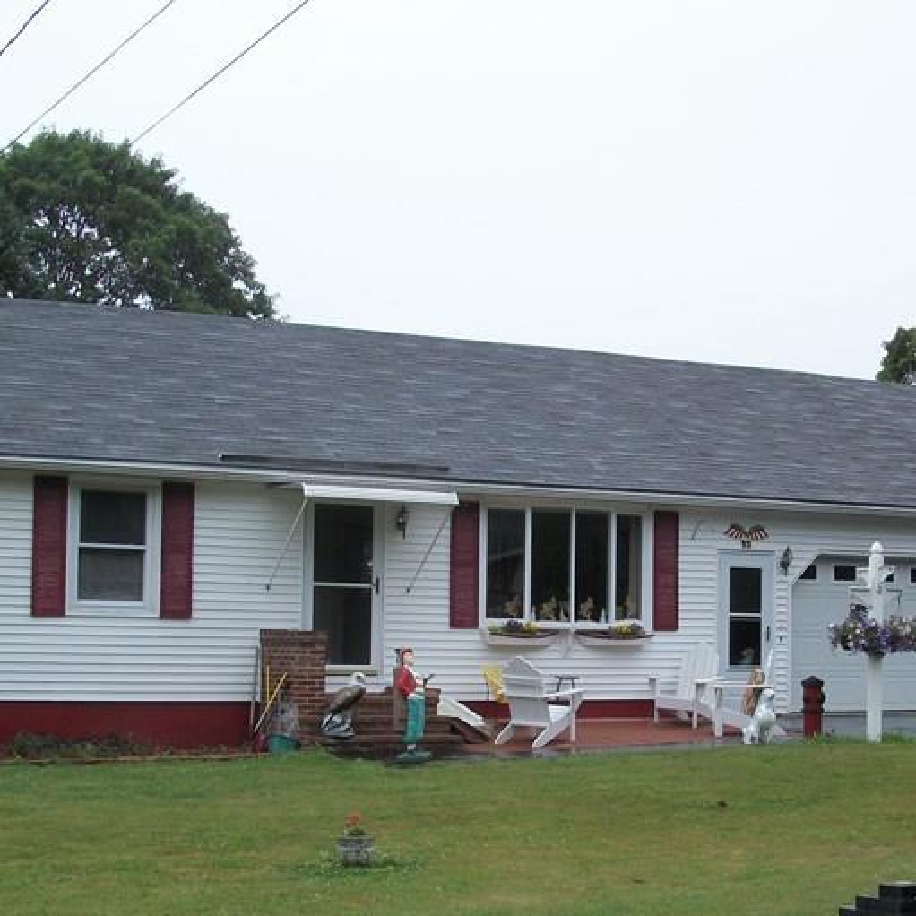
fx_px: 1856
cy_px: 601
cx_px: 545
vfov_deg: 27.6
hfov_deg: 27.7
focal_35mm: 62
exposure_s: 1/640
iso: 80
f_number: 3.1
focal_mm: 6.3
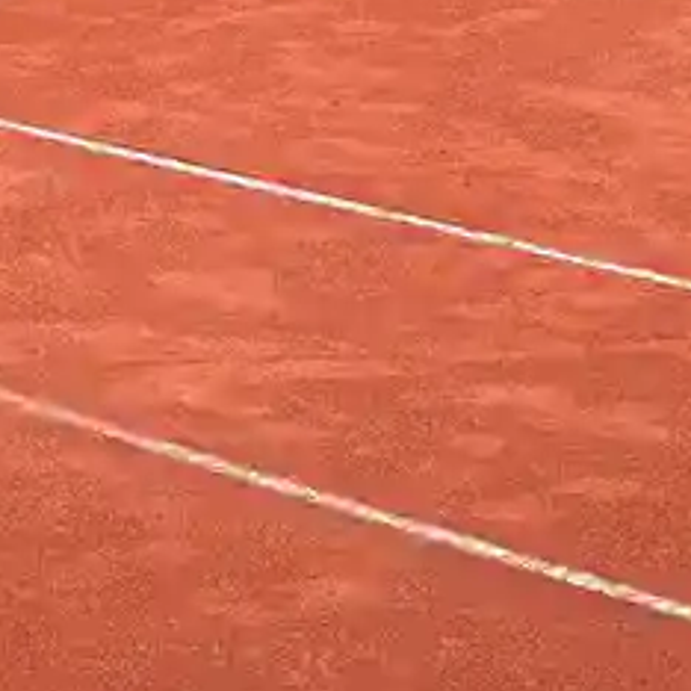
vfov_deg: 11.4
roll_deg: +1.7
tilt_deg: -3.8
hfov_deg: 11.1
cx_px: -602
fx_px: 3275
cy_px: -446
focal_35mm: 145
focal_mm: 6.76
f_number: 1.78
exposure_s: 1/477
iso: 80
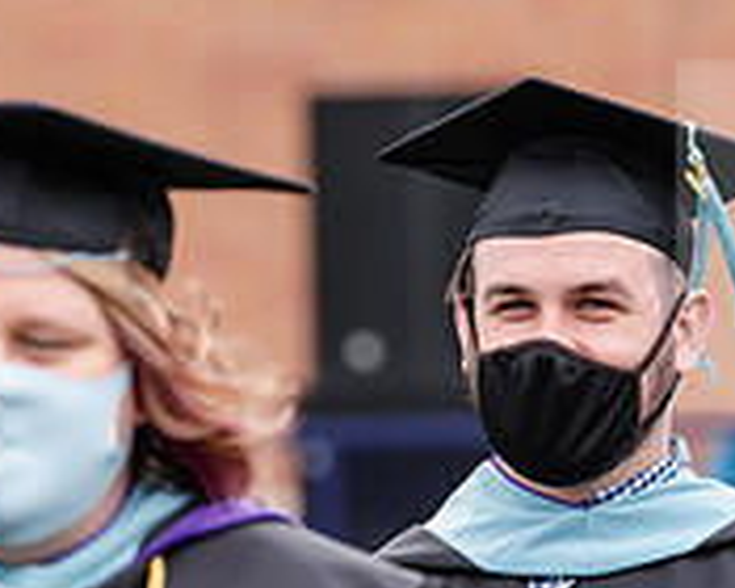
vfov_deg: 2.7
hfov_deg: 3.4
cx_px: 550
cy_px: 569
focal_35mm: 576
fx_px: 12530
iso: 500
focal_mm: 185
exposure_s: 1/640
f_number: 5
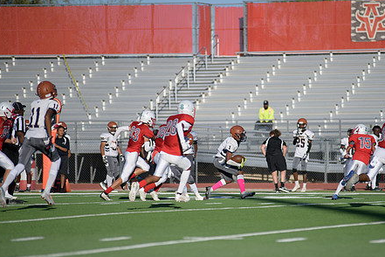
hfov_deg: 7.8
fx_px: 2812
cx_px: 241
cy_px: 151
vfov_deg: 5.2
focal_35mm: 263
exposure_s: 1/5000
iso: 160
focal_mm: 200
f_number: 2.8
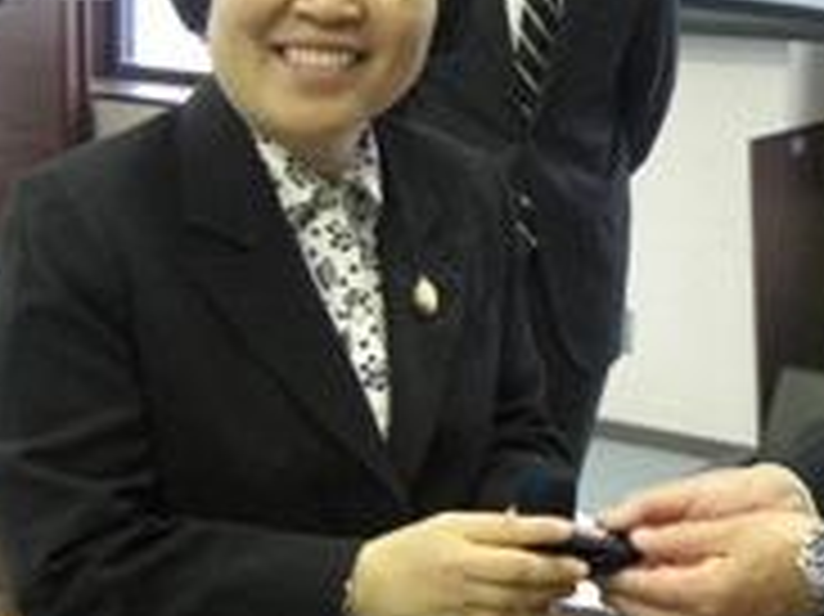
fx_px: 1974
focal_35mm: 83
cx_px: 716
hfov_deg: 23.1
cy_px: 135
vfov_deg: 17.6
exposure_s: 1/80
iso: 800
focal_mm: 7.9
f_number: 2.8
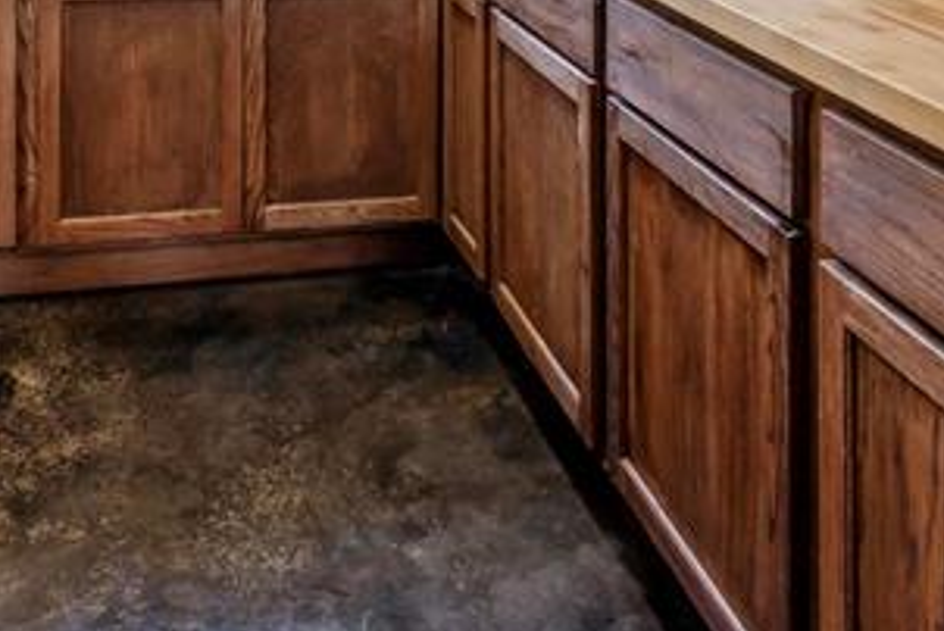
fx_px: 1155
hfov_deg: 43.7
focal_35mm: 44
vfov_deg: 25.3
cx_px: 297
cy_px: -241
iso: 800
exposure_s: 1/15
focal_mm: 13
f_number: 8
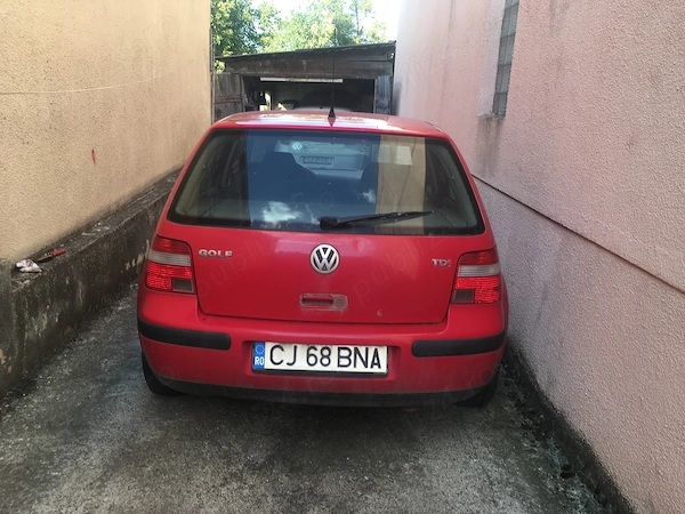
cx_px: 342
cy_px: 257
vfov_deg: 48.2
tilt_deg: -16.8
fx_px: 574
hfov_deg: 61.7
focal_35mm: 29
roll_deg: -1.3
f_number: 2.2
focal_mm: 4.15
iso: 25
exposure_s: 1/142
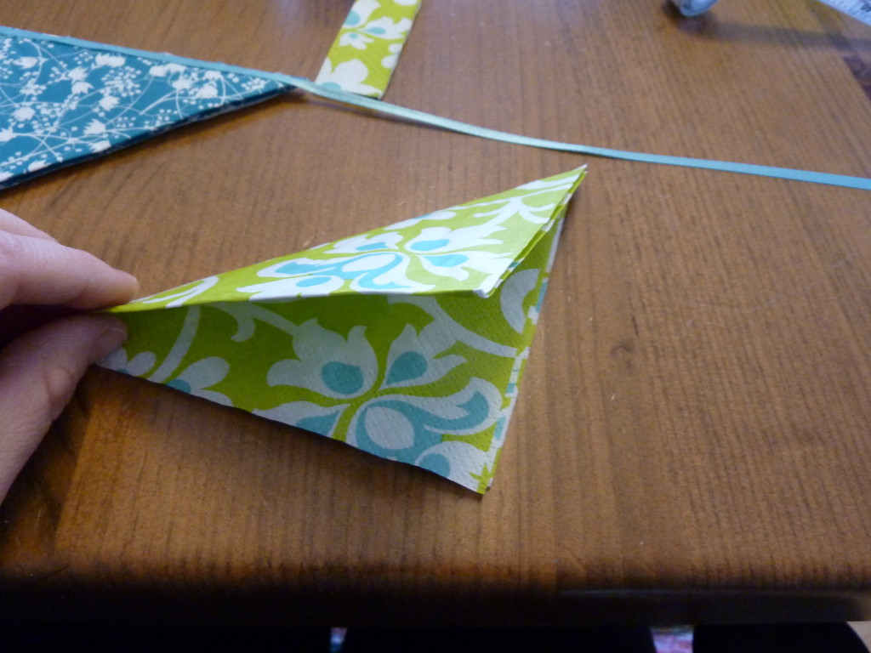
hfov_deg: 69.4
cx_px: 436
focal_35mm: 25
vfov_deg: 54.9
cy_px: 326
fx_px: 629
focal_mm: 4.1
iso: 400
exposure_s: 1/25
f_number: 3.3
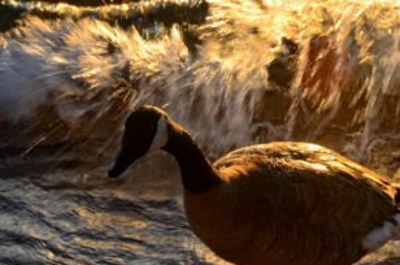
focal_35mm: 193
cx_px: 252
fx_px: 2140
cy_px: 264
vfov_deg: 7.1
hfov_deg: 10.7
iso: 200
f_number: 18
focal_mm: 62
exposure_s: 1/50
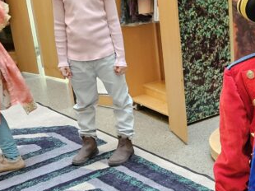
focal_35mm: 76
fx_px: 559
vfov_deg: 19.3
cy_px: 128
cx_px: 205
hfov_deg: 25.2
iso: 400
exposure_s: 1/100
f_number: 1.8
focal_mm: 5.4
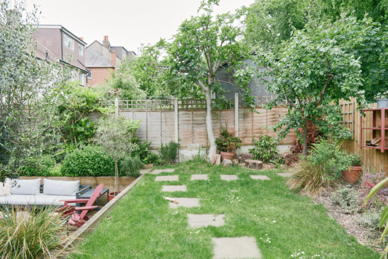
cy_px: 130
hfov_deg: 73.7
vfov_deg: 53.1
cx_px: 194
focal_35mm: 24
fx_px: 259
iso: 160
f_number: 11
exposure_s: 1/20
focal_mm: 16
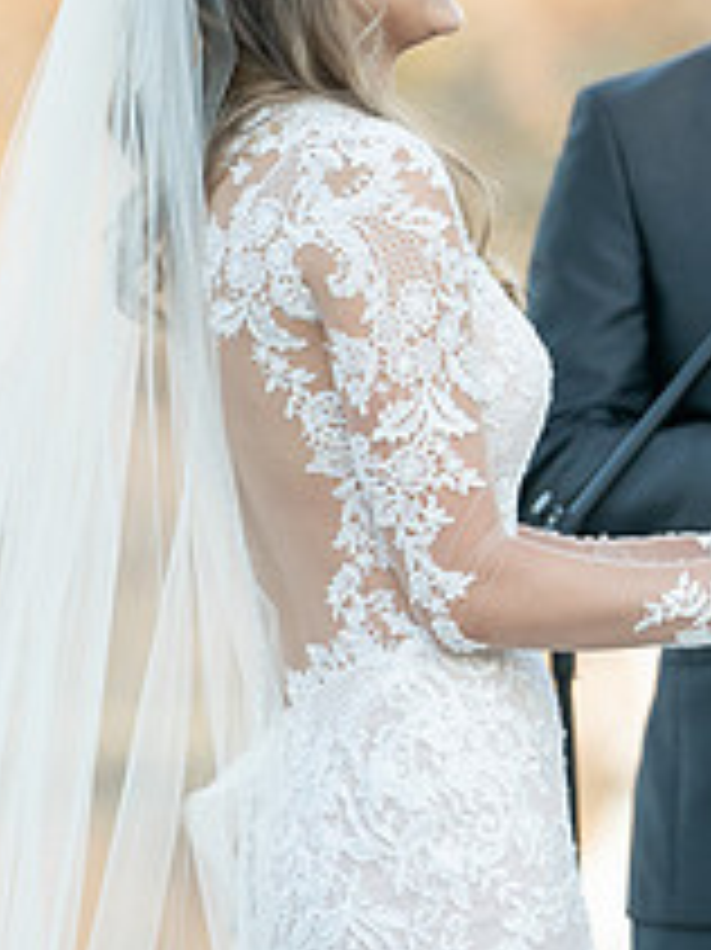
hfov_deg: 2.9
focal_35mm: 507
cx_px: 890
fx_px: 13899
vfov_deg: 3.9
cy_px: 179
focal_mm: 174
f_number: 4
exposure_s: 1/250
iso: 640
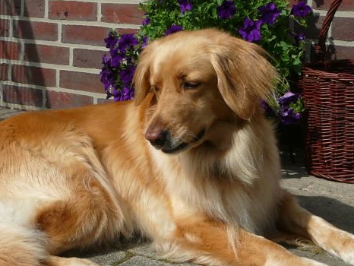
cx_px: 161
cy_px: 159
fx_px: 829
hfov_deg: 24.1
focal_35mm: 81
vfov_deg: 18.2
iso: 80
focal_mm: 8.7
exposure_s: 1/400
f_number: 5.6
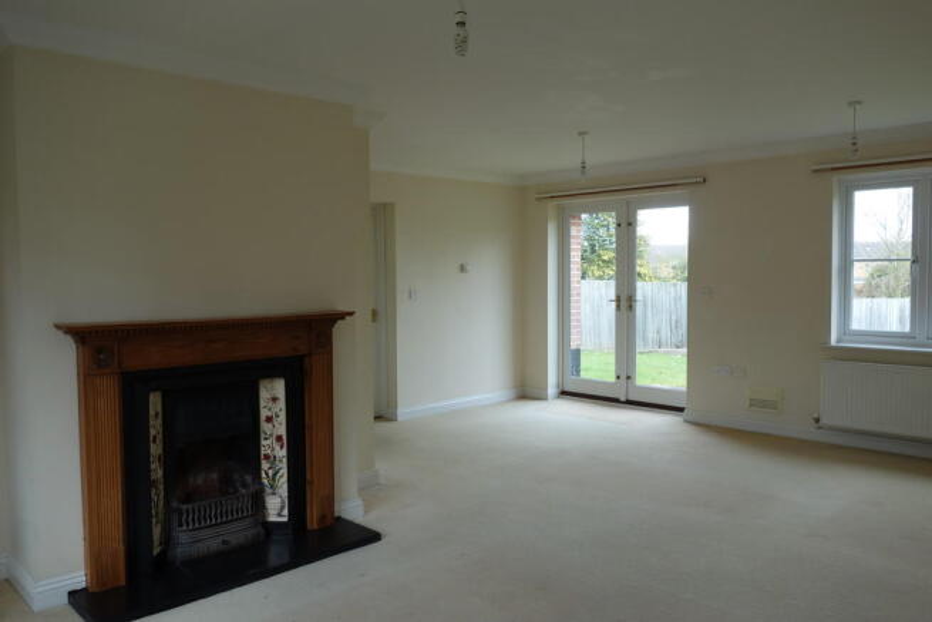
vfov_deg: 46.4
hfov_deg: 65.5
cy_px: 311
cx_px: 466
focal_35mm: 28
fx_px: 725
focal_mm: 10.4
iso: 125
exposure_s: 1/100
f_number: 4
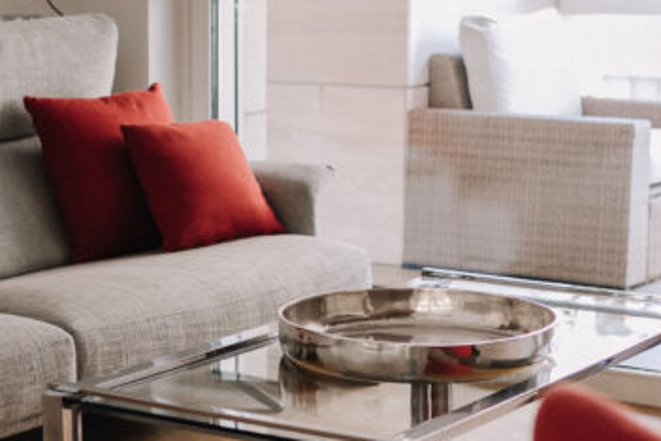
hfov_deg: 19.9
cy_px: 227
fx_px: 1873
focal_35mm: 102
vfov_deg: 13.4
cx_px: 211
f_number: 2.2
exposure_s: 1/250
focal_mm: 35
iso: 2500
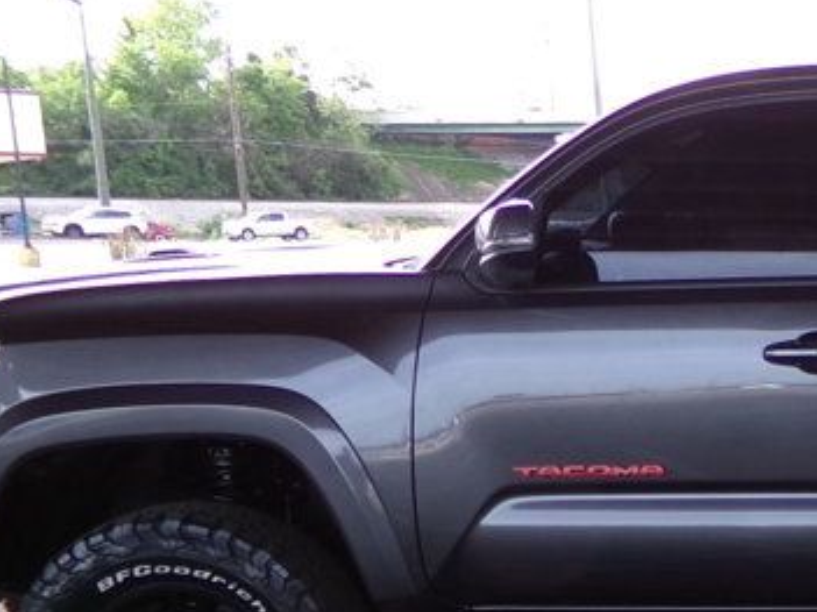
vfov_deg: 20.5
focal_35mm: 70
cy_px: 579
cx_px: 978
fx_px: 1652
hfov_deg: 25.1
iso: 100
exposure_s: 1/120
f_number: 3.7
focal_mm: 4.3
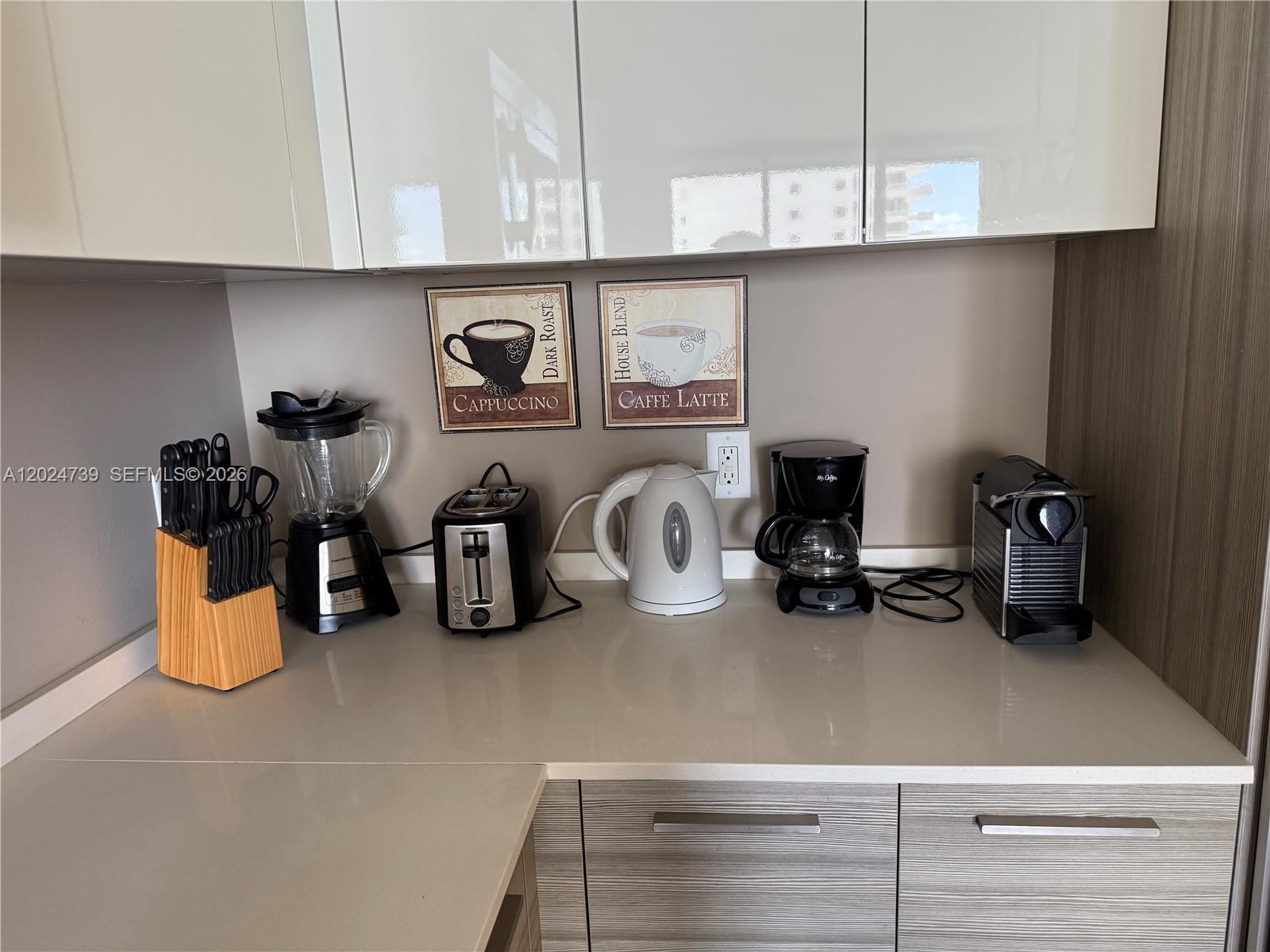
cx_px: 635
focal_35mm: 24
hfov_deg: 71.6
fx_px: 881
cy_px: 476
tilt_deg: -12.7
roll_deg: +3.0
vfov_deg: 56.8
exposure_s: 1/60
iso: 200
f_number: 1.78
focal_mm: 6.76
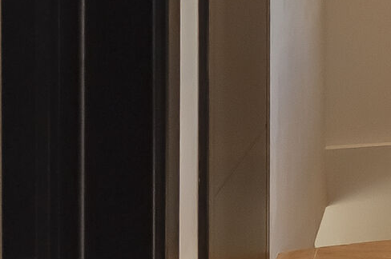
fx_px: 933
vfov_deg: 15.2
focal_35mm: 86
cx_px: 840
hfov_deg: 16.3
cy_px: -60
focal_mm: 10
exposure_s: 1/60
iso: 400
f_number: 5
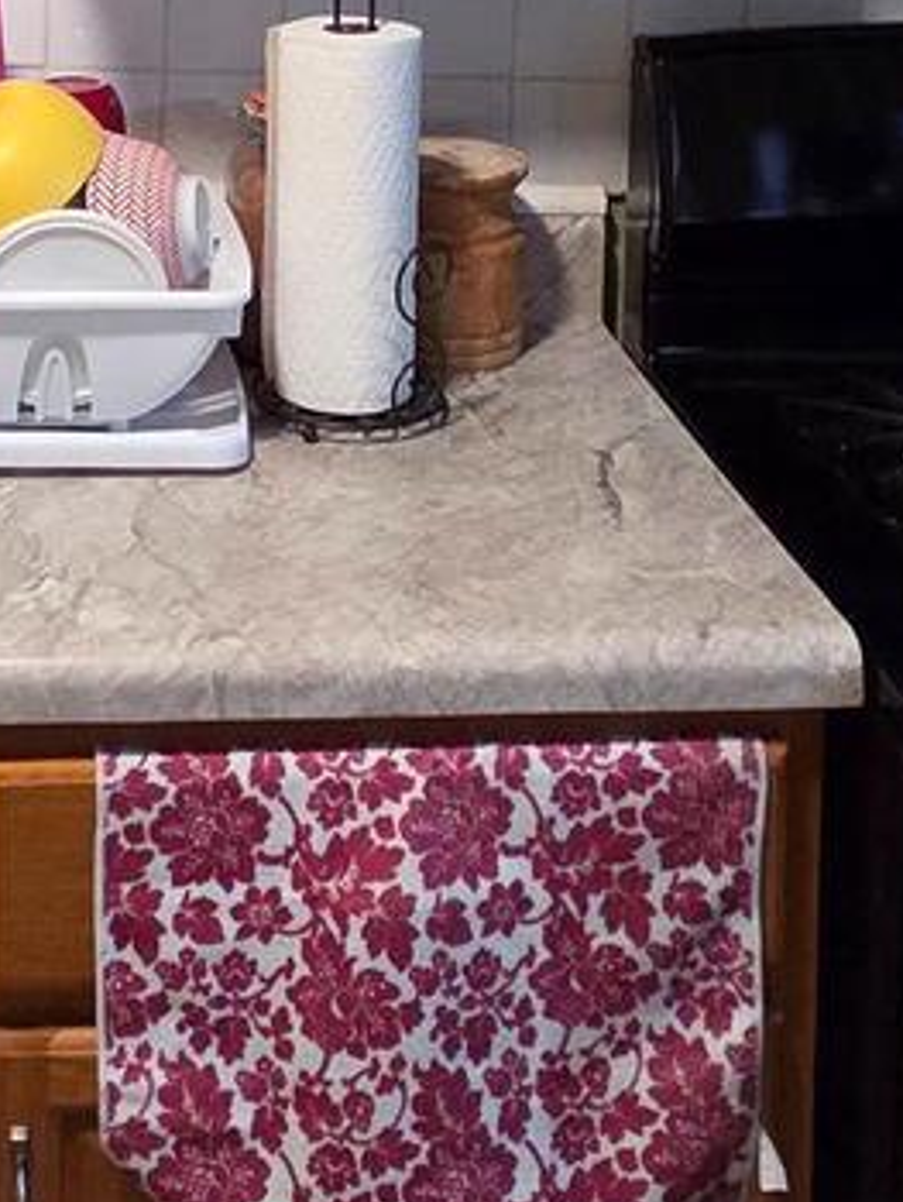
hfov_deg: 25.3
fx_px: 1980
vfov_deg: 28.6
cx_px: 182
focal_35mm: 57
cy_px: -292
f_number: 2.2
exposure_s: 1/60
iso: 1000
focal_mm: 2.2
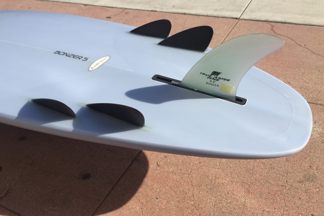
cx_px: 160
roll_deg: +5.0
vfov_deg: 42.2
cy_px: 94
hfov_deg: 60.3
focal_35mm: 31
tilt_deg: -34.4
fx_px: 279
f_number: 2.2
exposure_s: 1/1364
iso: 32
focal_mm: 4.15
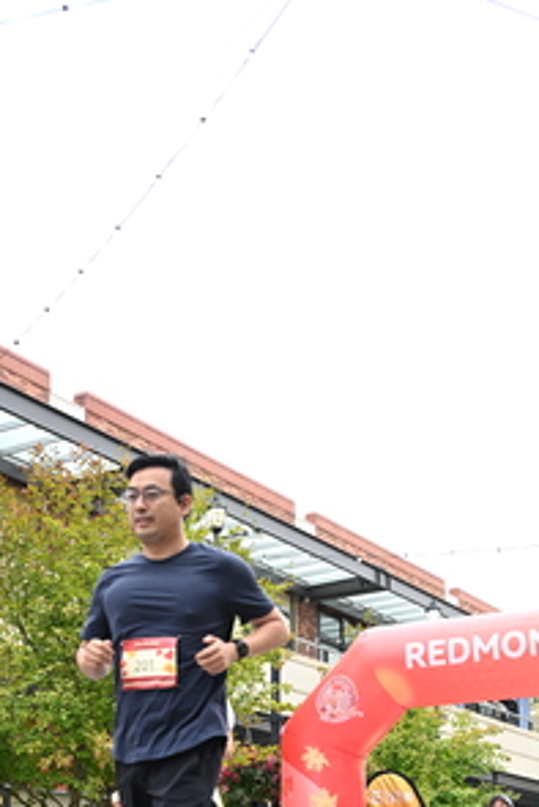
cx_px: 456
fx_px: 1211
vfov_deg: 35.5
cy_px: 665
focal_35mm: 54
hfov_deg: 24.6
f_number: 4
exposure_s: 1/640
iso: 2000
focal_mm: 29
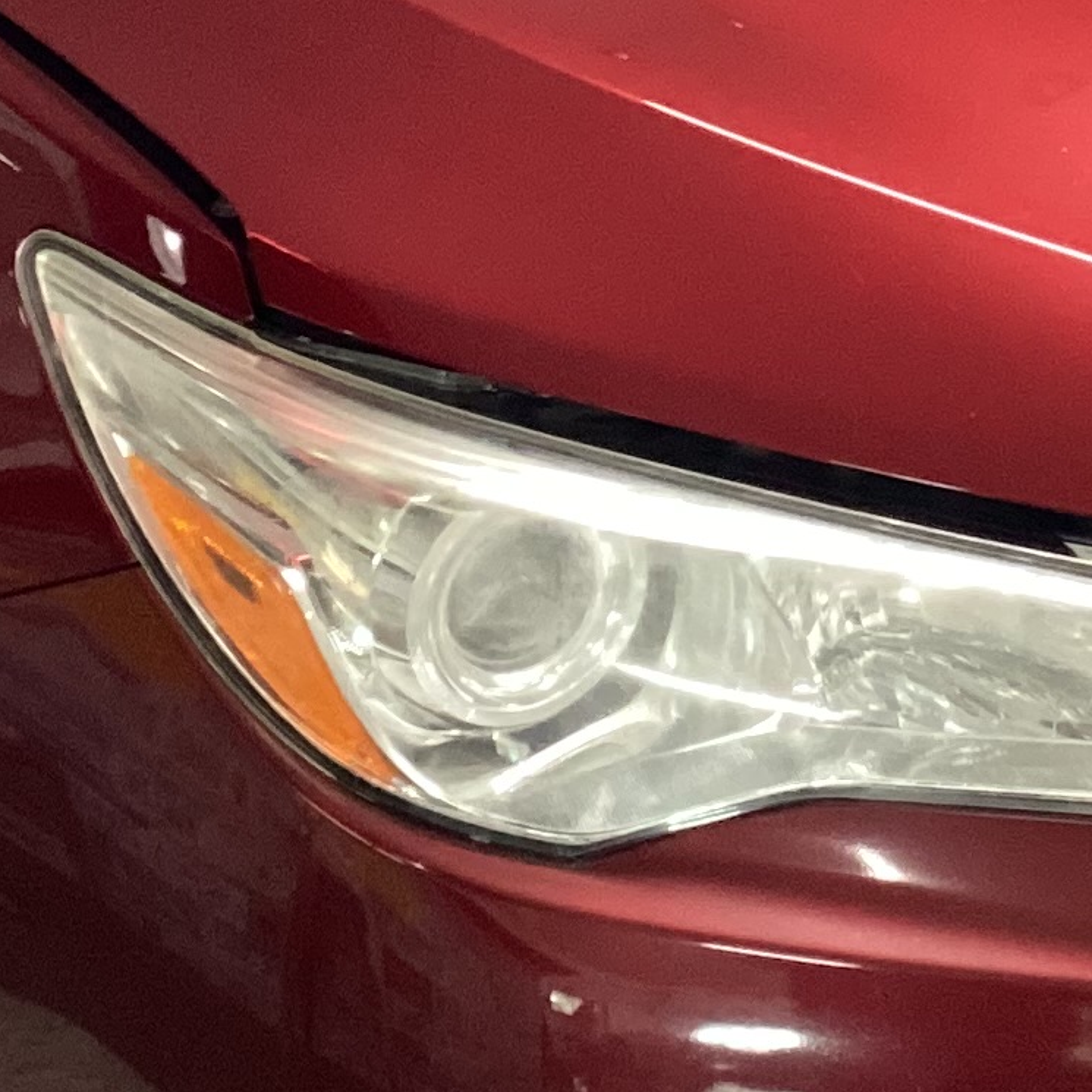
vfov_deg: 14.4
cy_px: 173
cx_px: 815
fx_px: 4283
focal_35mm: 120
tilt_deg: -22.4
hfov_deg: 14.5
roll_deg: +1.4
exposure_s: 1/40
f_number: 2.4
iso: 320
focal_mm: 3.3
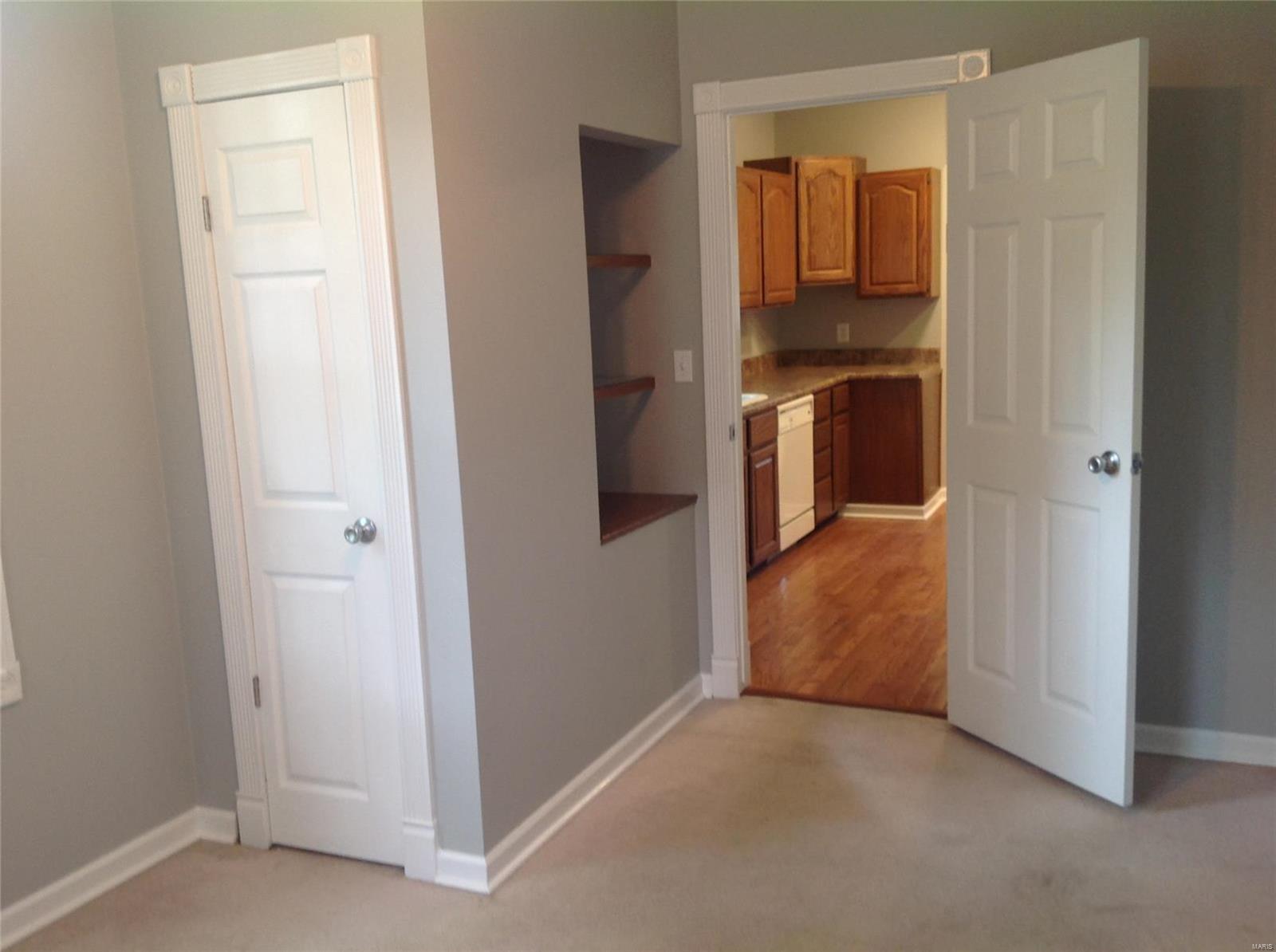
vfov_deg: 40.6
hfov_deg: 52.7
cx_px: 638
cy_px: 476
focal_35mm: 35
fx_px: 1288
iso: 50
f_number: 2.4
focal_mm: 4.28
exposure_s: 1/15
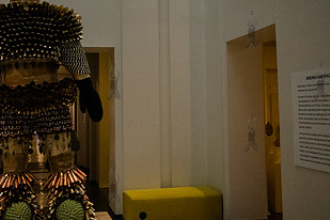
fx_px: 412
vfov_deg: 29.7
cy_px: 81
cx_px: 113
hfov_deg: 43.1
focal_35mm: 45
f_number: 3.5
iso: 6400
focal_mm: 16
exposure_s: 1/640
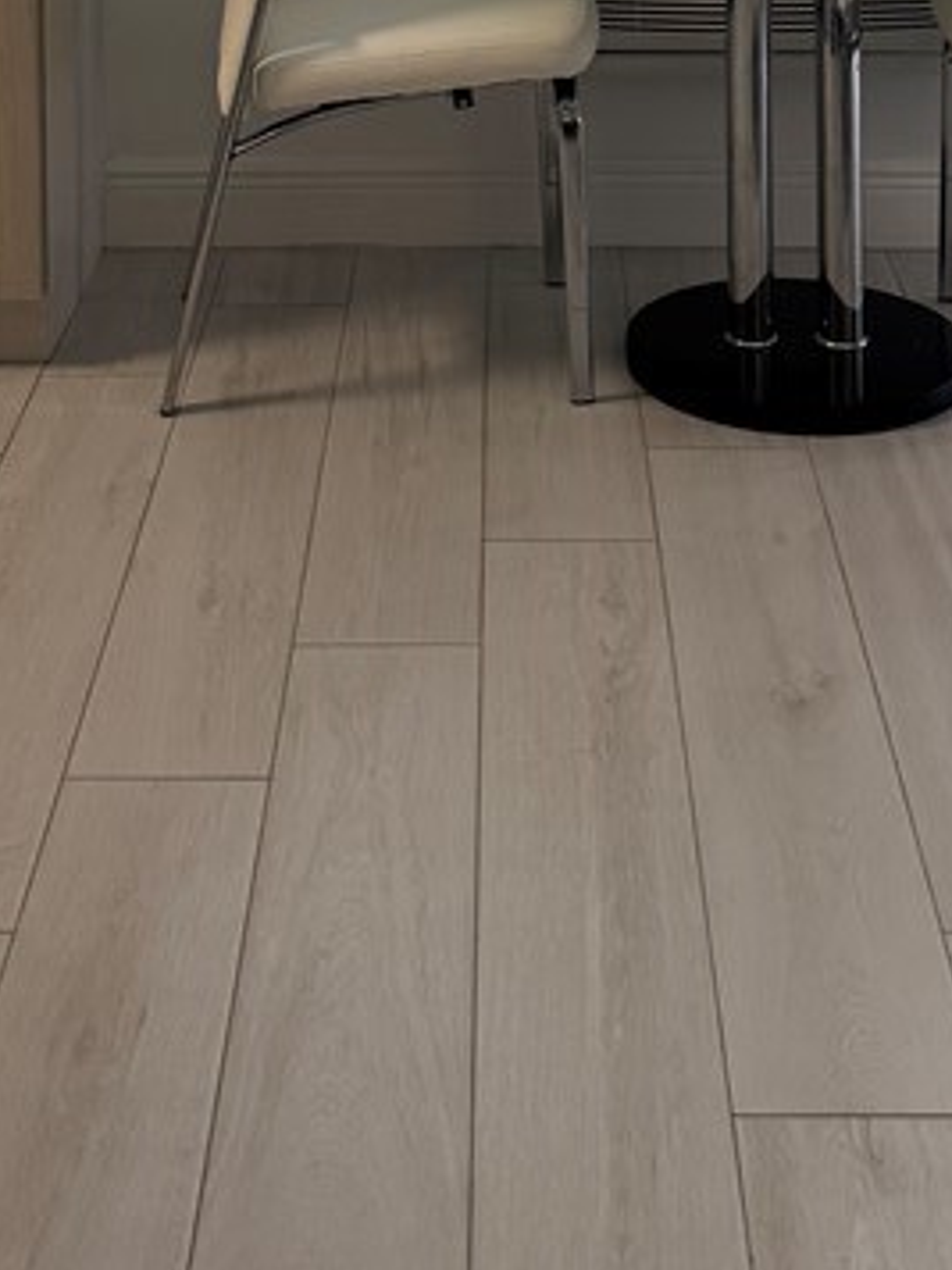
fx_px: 2530
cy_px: -353
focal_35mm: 69
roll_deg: +1.2
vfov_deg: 24.7
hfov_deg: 21.3
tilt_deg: -6.9
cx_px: 424
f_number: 1.78
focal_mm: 6.76
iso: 100
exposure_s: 1/120
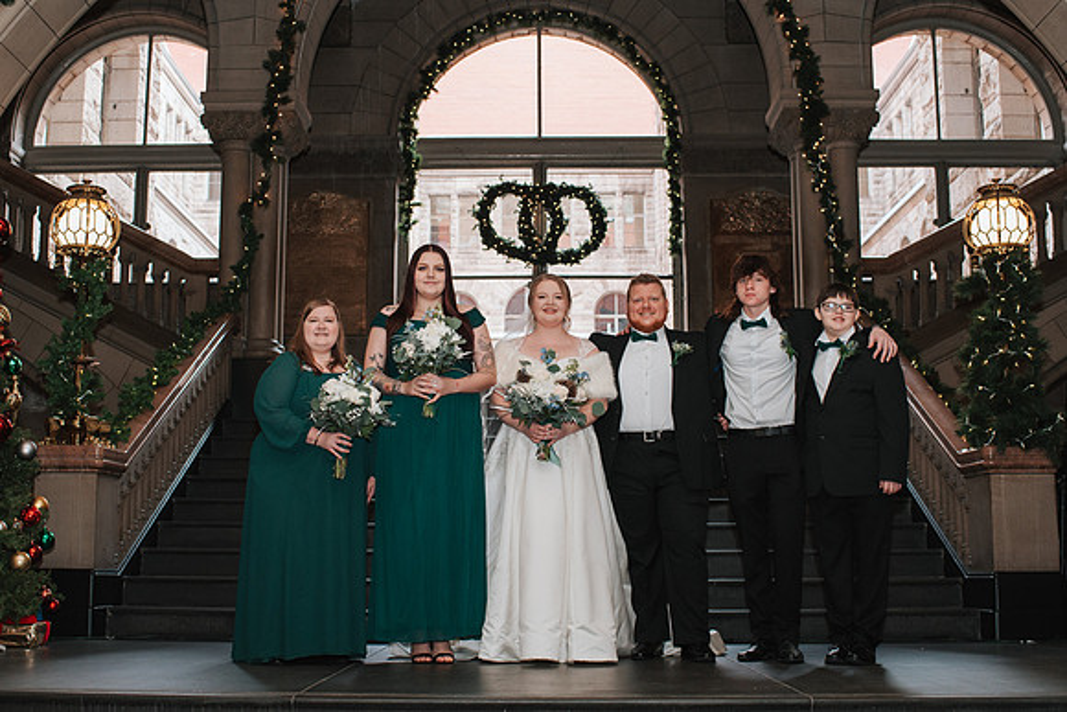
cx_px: 494
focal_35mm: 45
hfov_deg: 43.4
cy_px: 366
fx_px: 1341
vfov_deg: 29.7
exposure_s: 1/200
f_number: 3.5
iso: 1000
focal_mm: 35
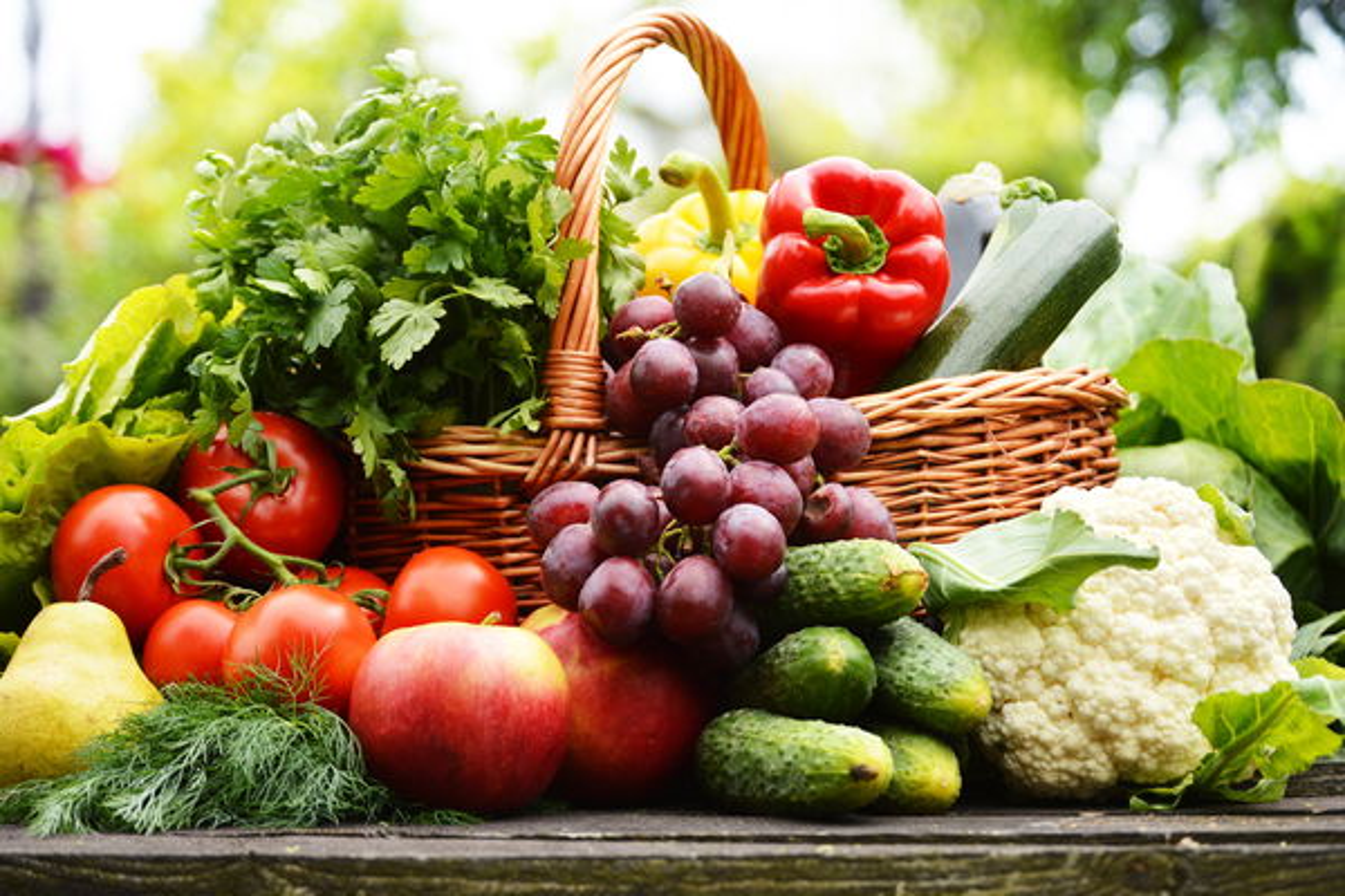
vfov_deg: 12.2
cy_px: 448
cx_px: 672
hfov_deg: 18.2
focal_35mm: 112
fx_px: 4203
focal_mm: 75
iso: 100
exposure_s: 1/320
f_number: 4.2
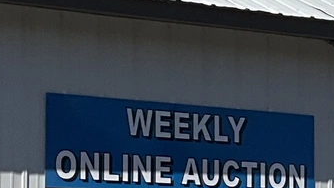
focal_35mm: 189
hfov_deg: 10.2
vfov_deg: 6.4
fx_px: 1674
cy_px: 235
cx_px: 736
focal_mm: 3
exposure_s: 1/3534
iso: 25
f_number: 1.8
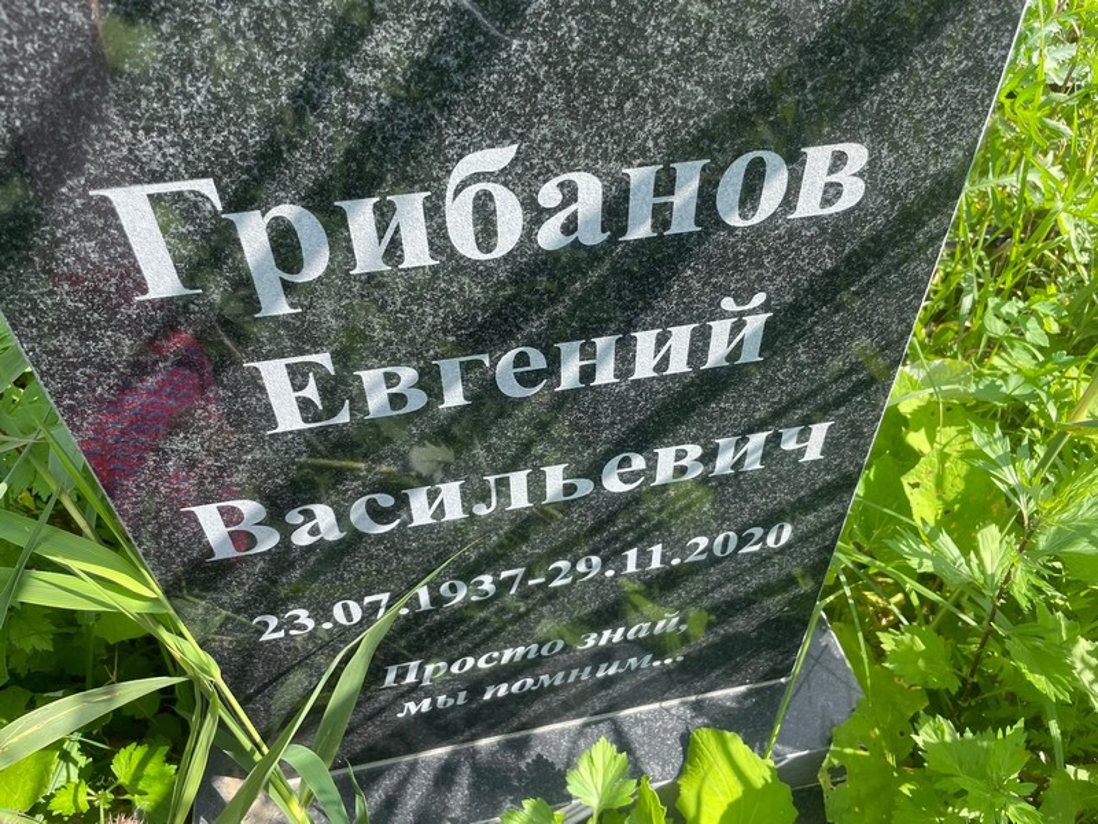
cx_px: 549
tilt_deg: -44.2
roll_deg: +0.1
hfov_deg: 67.3
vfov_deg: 53.1
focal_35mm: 26
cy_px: 412
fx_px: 825
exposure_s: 1/947
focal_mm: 4.2
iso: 32
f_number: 1.6
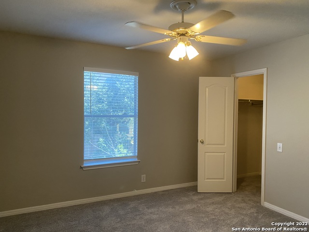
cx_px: 154
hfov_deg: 67.3
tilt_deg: -2.1
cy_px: 116
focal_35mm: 26
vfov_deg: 53.1
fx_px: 232
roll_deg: -1.8
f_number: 1.8
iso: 200
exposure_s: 1/60
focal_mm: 4.25
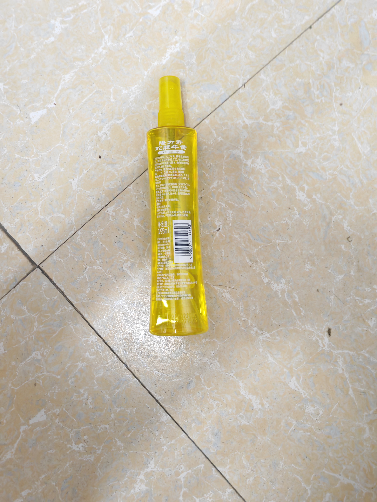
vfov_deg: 65.3
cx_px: 188
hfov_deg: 51.4
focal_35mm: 27
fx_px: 392
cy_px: 251
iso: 2500
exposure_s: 1/92
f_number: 1.95
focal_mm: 5.52
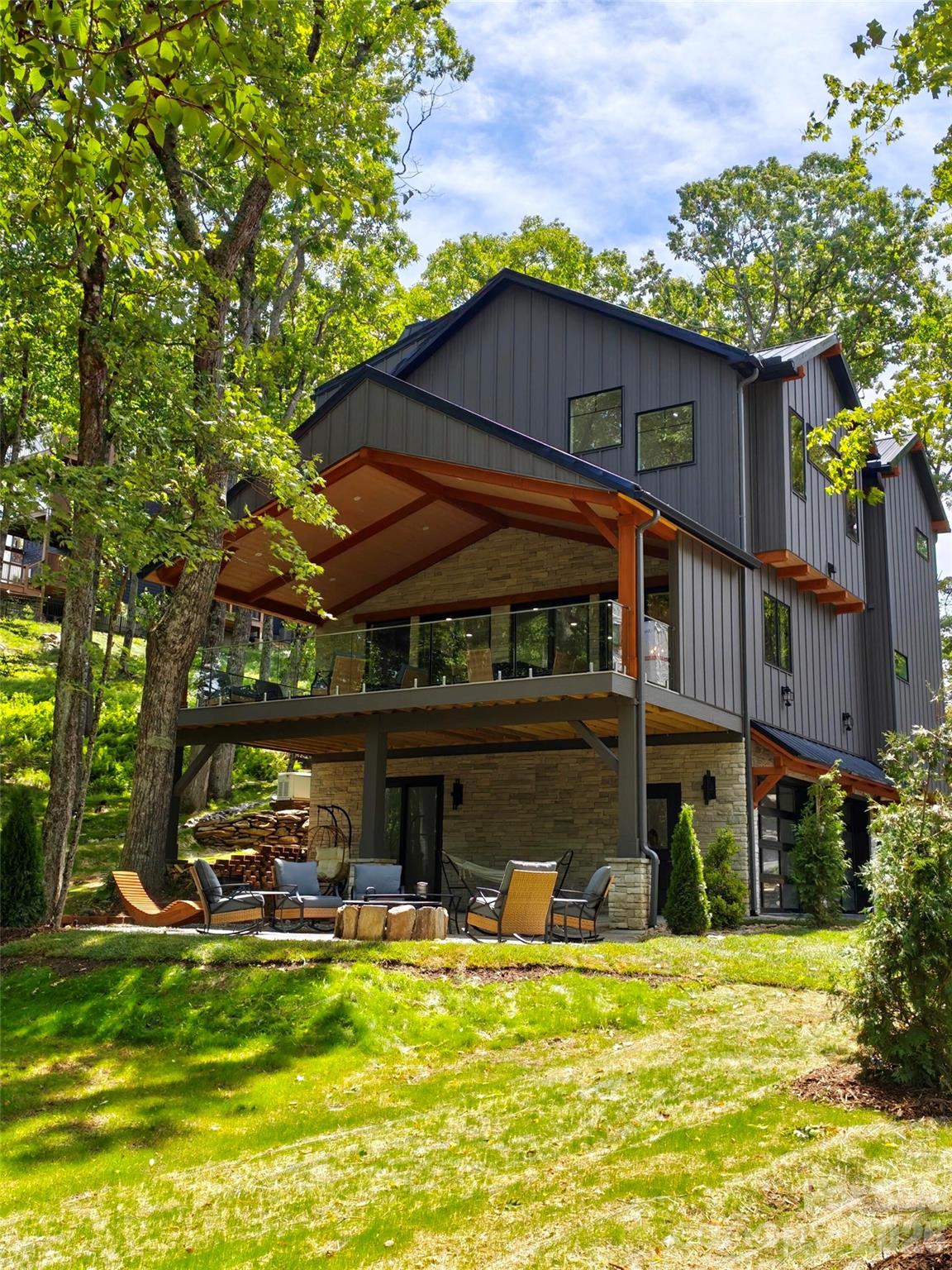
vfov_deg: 52.6
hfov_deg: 40.7
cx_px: 476
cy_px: 635
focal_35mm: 35
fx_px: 1283
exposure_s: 1/3120
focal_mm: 6.62
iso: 50
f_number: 1.67
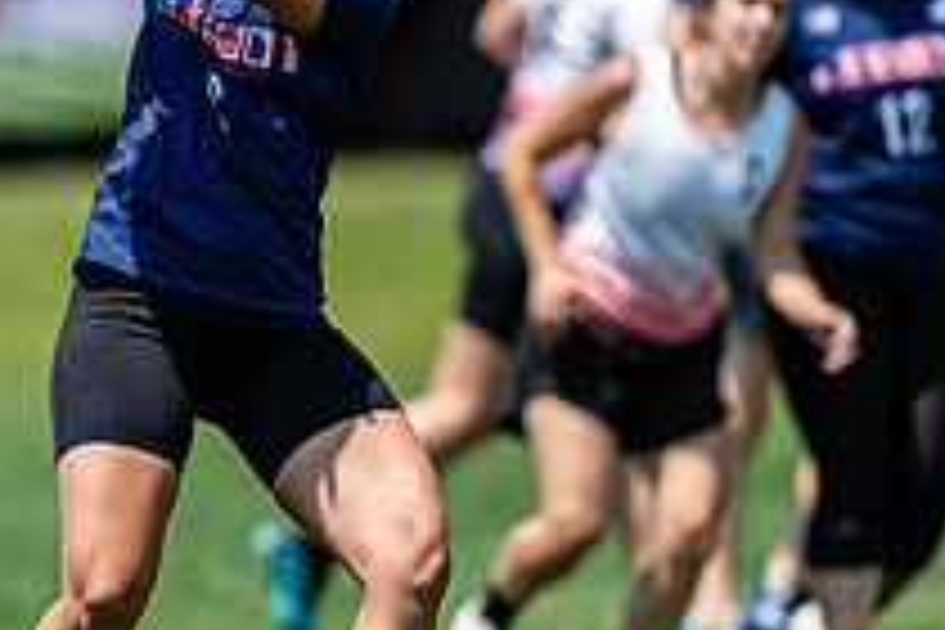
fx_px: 29056
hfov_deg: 1.9
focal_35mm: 1107
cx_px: 279
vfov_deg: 1.2
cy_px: 335
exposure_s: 1/2000
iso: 100
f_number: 2.8
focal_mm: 400
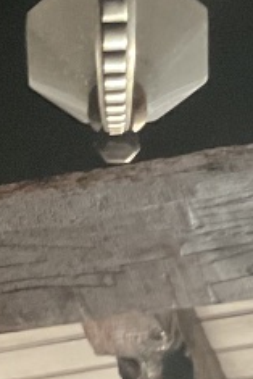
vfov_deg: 12.2
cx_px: 166
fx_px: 1621
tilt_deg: +54.9
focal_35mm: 154
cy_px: -306
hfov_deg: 8.9
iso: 500
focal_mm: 3
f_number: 1.8
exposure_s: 1/30
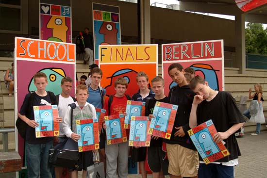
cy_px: 89
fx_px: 267
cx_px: 134
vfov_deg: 36.9
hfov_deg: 53.1
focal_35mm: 36
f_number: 8
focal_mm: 24
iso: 200
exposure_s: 1/250
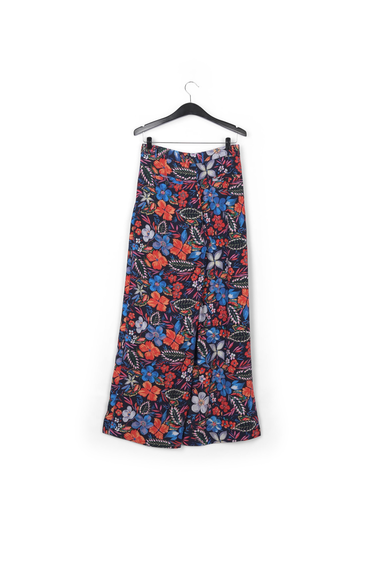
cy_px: 286
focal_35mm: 38
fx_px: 603
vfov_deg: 50.7
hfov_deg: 35.0
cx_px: 190
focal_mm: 38
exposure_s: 1/200
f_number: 11
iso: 100
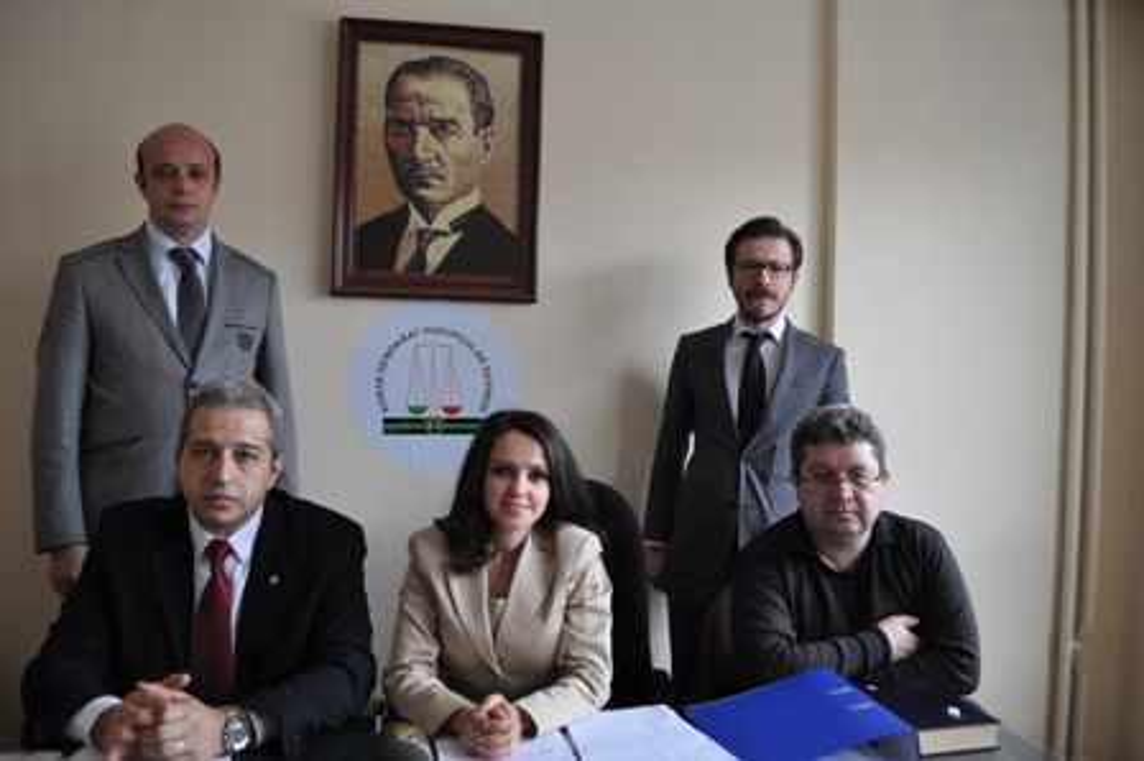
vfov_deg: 47.9
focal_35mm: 27
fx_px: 857
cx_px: 572
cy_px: 380
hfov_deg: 67.4
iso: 450
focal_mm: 18
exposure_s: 1/60
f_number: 4
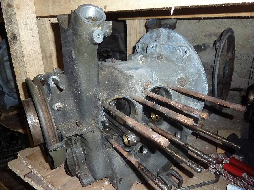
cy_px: 99
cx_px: 131
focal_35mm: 26
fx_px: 191
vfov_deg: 53.1
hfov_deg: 67.3
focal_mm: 4.1
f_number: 3.3
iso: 250
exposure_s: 1/8
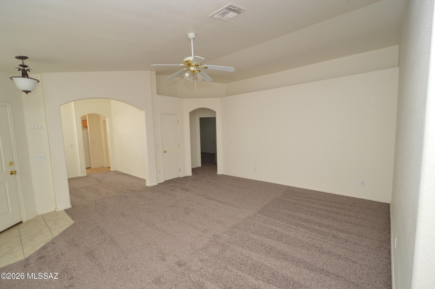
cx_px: 218
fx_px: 181
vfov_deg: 77.2
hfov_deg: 100.4
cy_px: 144
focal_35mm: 15
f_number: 3.5
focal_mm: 10
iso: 800
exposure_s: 1/60
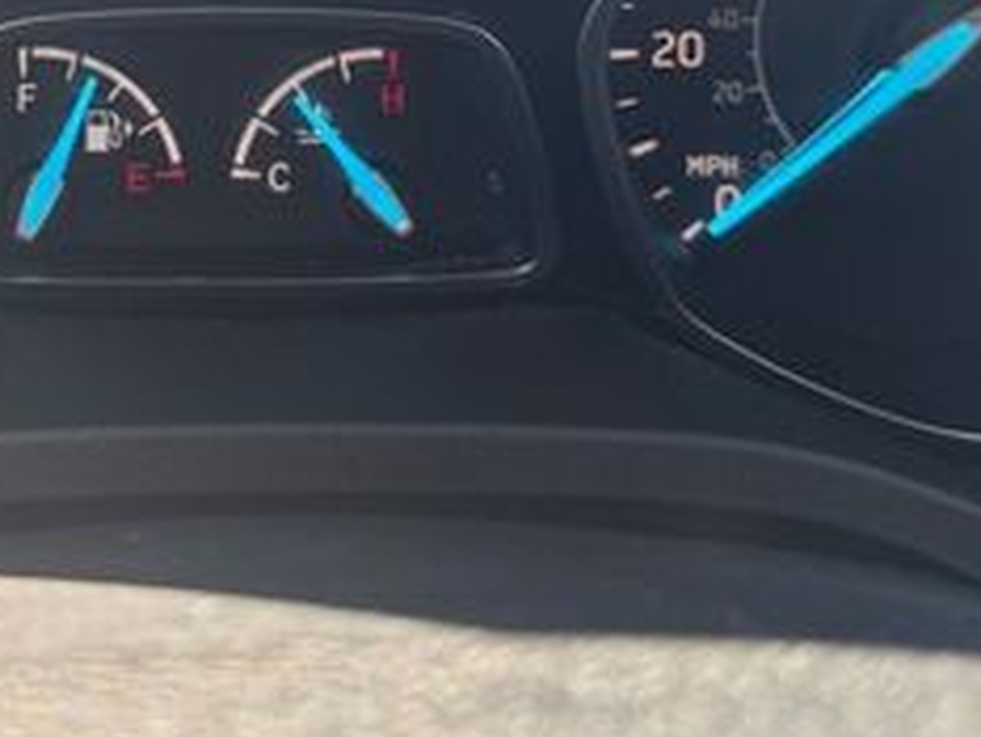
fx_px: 1871
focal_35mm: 66
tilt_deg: -22.0
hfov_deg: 28.3
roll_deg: +0.9
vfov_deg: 21.1
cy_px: -84
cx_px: 105
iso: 64
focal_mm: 6.76
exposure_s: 1/185
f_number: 1.78
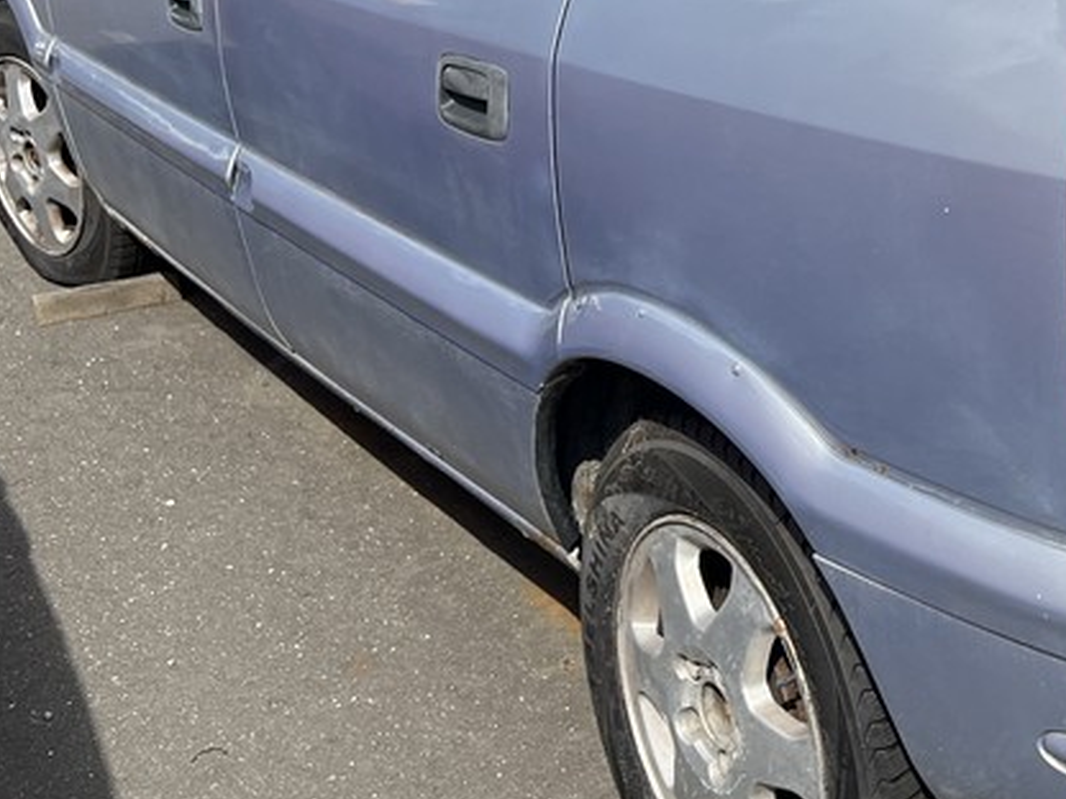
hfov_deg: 28.2
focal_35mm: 64
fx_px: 1971
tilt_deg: -13.4
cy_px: 115
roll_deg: +0.3
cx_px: 1094
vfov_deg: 22.5
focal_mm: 5.7
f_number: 1.5
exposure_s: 1/2994
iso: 50
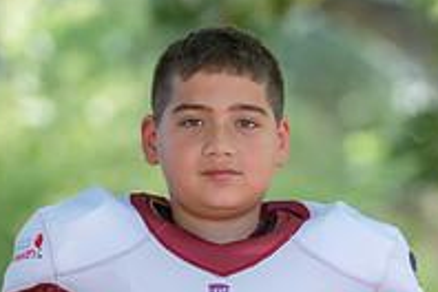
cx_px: 276
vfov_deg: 3.1
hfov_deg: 4.6
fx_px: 5402
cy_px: 352
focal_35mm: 444
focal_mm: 140
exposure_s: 1/320
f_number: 2.8
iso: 200
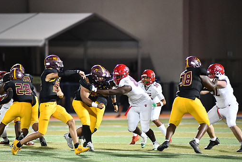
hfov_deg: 6.0
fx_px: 2314
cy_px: 91
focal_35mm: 344
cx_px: 114
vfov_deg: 4.0
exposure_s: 1/1250
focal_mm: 300
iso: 8000
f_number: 2.8
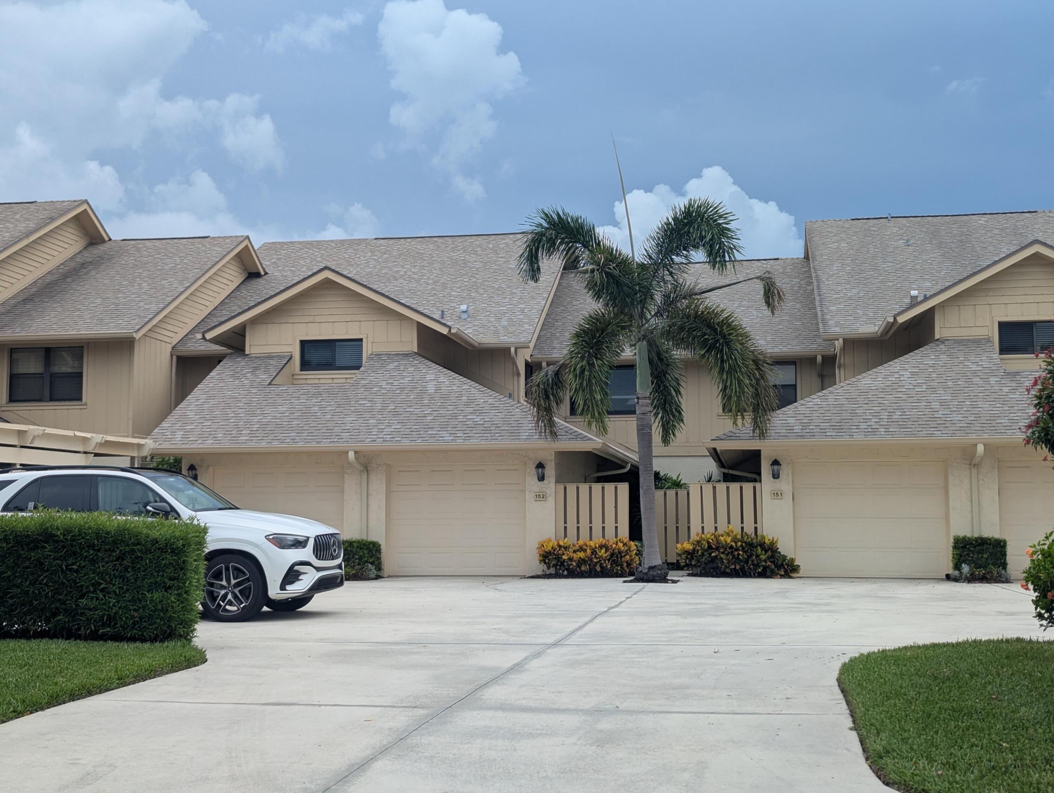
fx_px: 1464
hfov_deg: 39.6
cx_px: 527
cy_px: 396
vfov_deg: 30.3
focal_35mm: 48
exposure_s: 1/844
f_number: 1.85
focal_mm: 6.81
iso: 46
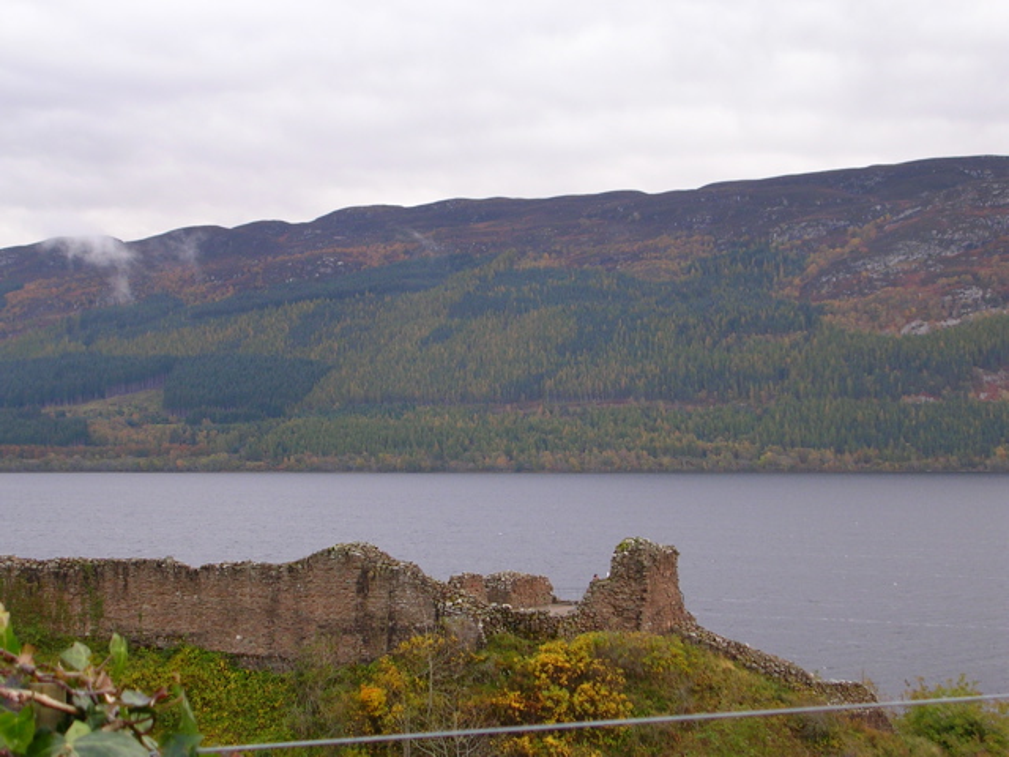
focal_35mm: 72
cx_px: 504
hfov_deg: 27.0
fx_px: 2099
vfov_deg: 20.4
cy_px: 378
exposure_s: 1/36
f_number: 3.7
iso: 50
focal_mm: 10.9
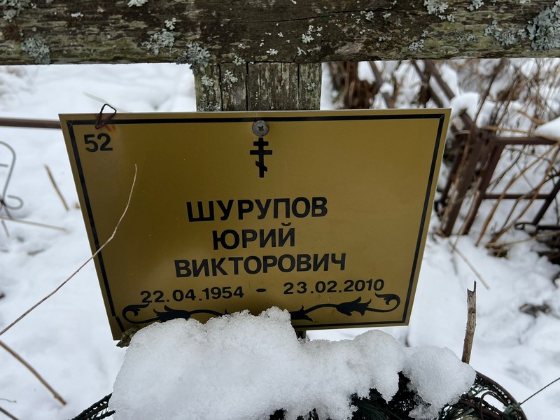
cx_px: 280
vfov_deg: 53.1
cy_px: 210
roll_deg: +0.3
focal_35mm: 26
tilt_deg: -38.1
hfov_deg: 67.3
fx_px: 421
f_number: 1.5
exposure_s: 1/216
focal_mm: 5.7
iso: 40
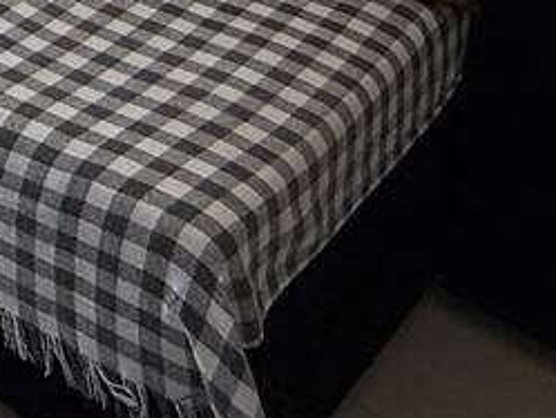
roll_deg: +2.3
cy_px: -525
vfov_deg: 13.9
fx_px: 1302
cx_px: -444
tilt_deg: -9.6
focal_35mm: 81
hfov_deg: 18.7
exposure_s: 1/590
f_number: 2.2
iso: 50
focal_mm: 2.22
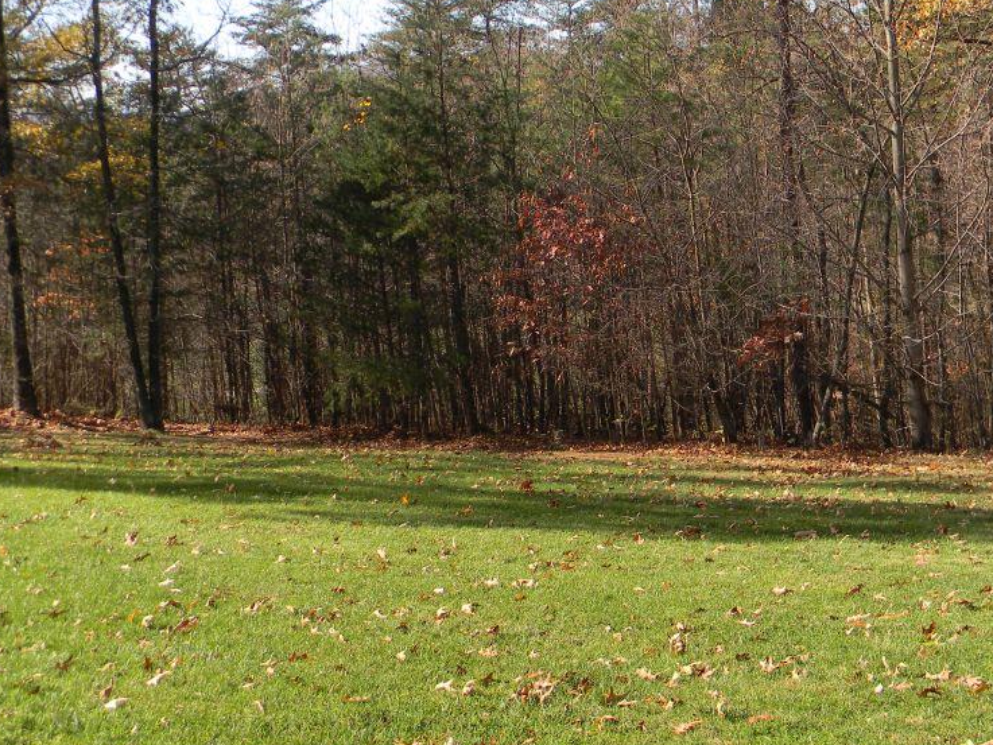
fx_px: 1435
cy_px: 303
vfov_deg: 29.1
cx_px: 543
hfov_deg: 38.1
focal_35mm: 50
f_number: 3.7
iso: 80
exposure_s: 1/286
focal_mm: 6.4
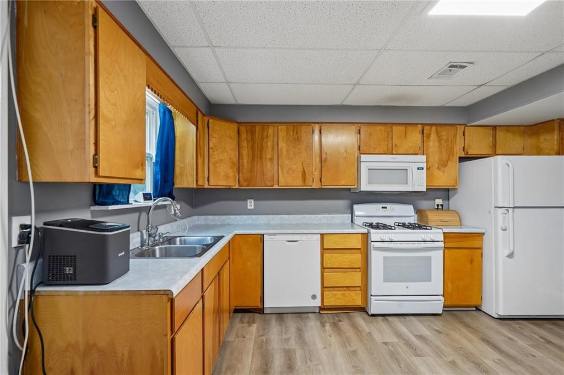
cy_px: 188
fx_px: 250
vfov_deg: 73.7
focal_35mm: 16
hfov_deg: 96.8
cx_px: 282
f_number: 8
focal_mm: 16
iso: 400
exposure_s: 1/1.25
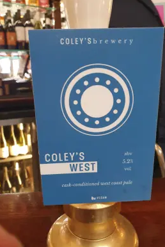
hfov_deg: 46.4
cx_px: 90
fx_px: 192
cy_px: 120
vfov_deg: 65.4
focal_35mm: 28
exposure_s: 1/50
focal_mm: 4.32
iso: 640
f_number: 2.4
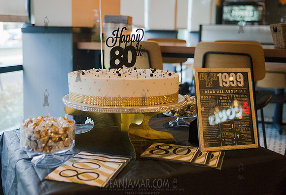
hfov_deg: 43.8
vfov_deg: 30.5
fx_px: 356
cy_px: 73
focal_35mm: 44
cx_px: 132
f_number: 2.8
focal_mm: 35
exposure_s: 1/800
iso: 4000
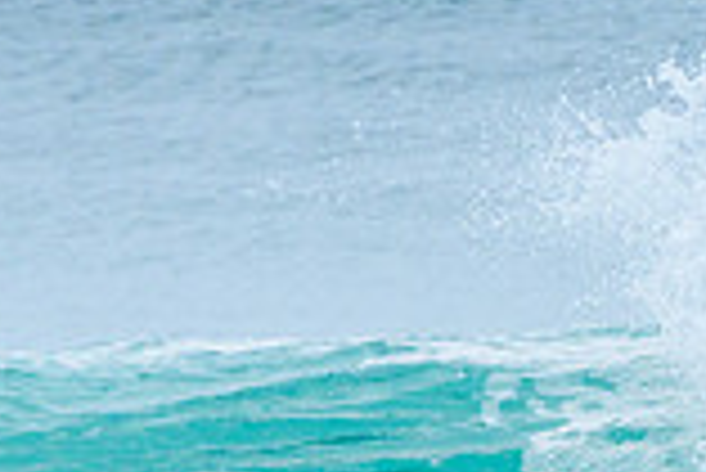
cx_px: 1035
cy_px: 646
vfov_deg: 0.7
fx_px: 39807
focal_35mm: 2028
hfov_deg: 1.0
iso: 500
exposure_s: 1/2000
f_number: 9
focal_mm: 400
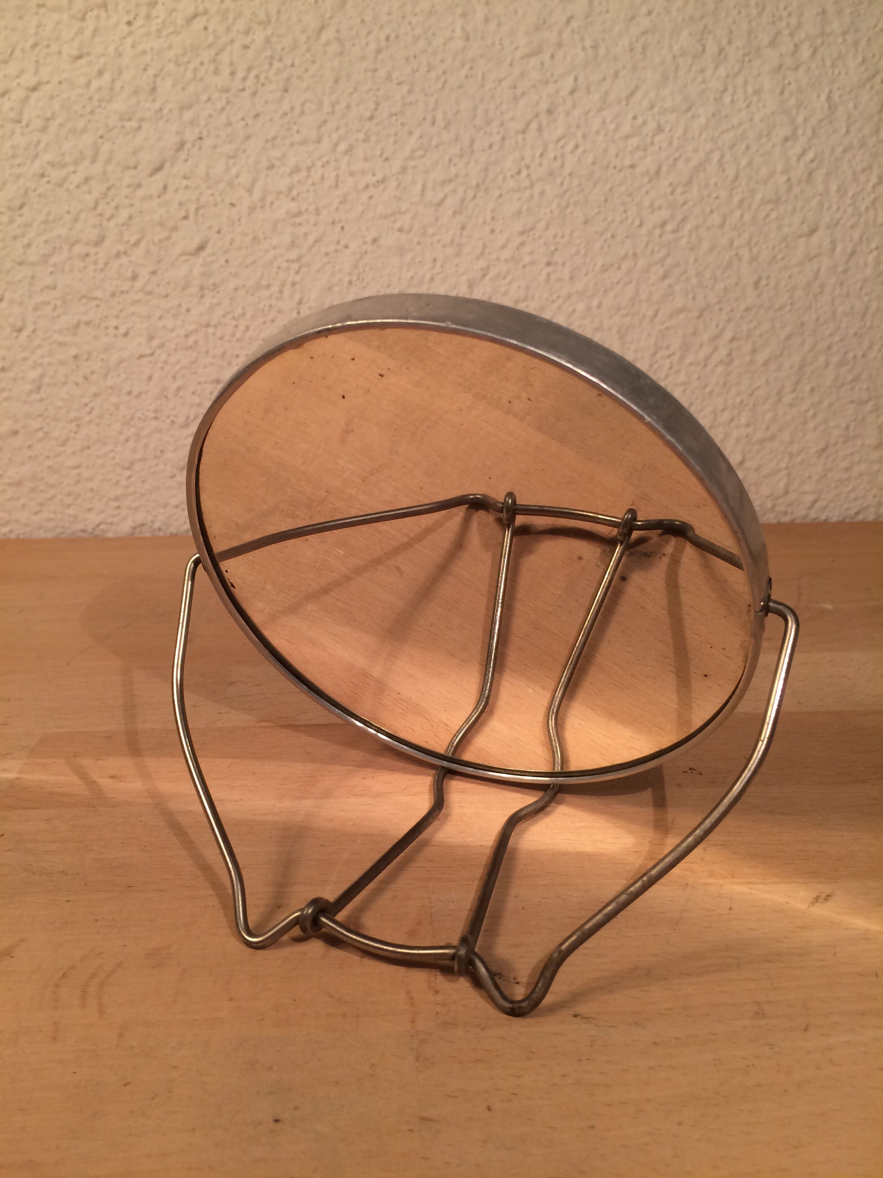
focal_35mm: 29
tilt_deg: -21.6
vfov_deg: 61.7
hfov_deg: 48.2
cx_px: 442
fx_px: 986
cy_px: 589
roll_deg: +1.6
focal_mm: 4.15
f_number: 2.2
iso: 40
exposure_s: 1/33
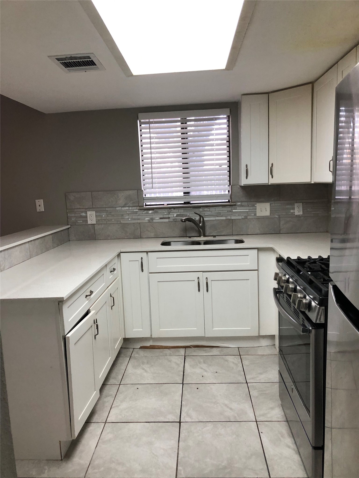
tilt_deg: -7.8
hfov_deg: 49.7
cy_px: 239
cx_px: 180
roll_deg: +3.0
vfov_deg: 63.4
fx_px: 387
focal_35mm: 28
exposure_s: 1/30
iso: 32
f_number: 1.8
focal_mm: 3.99
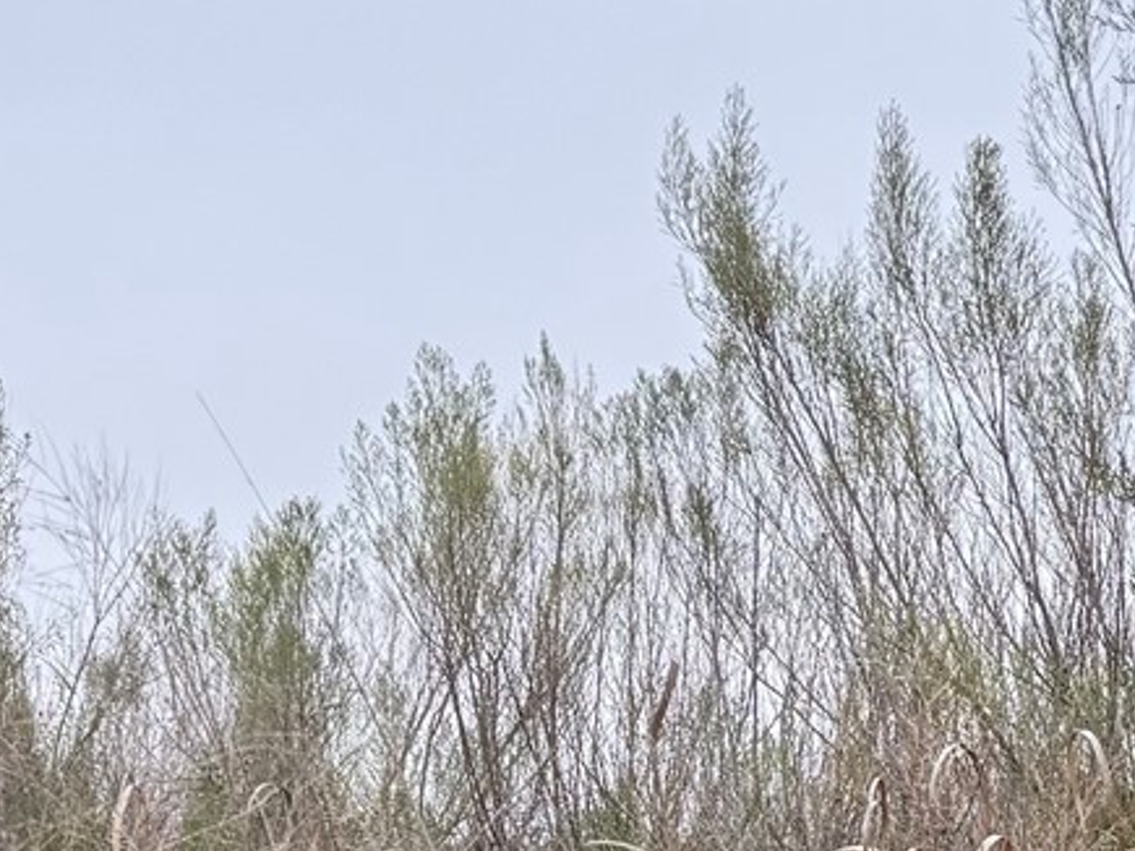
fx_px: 3704
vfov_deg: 12.7
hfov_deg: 15.9
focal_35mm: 113
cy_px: 1070
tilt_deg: -3.4
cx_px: 1719
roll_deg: -0.2
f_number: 1.78
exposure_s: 1/702
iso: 80
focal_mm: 6.76
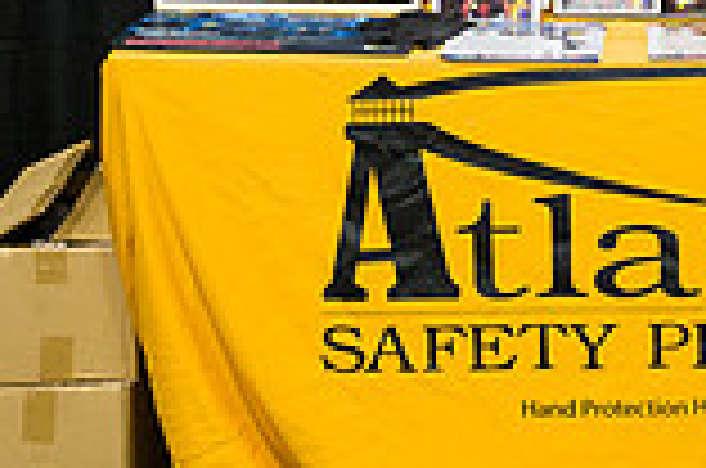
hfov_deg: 15.0
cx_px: 791
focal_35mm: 133
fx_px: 2603
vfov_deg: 10.1
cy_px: -135
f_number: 3.2
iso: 3200
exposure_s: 1/250
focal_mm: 36
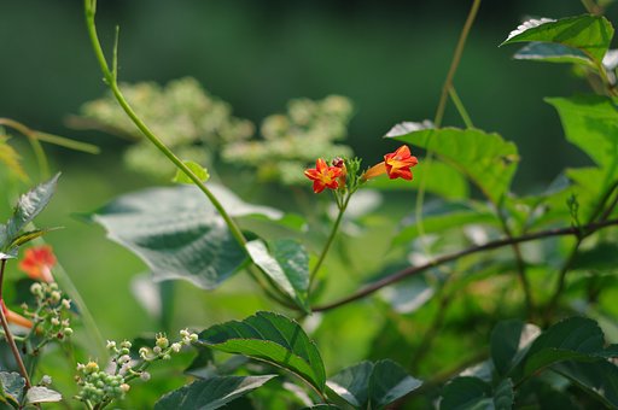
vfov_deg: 13.0
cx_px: 309
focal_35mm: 105
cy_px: 205
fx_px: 1800
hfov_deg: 19.5
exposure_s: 1/500
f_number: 3.5
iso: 100
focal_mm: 70
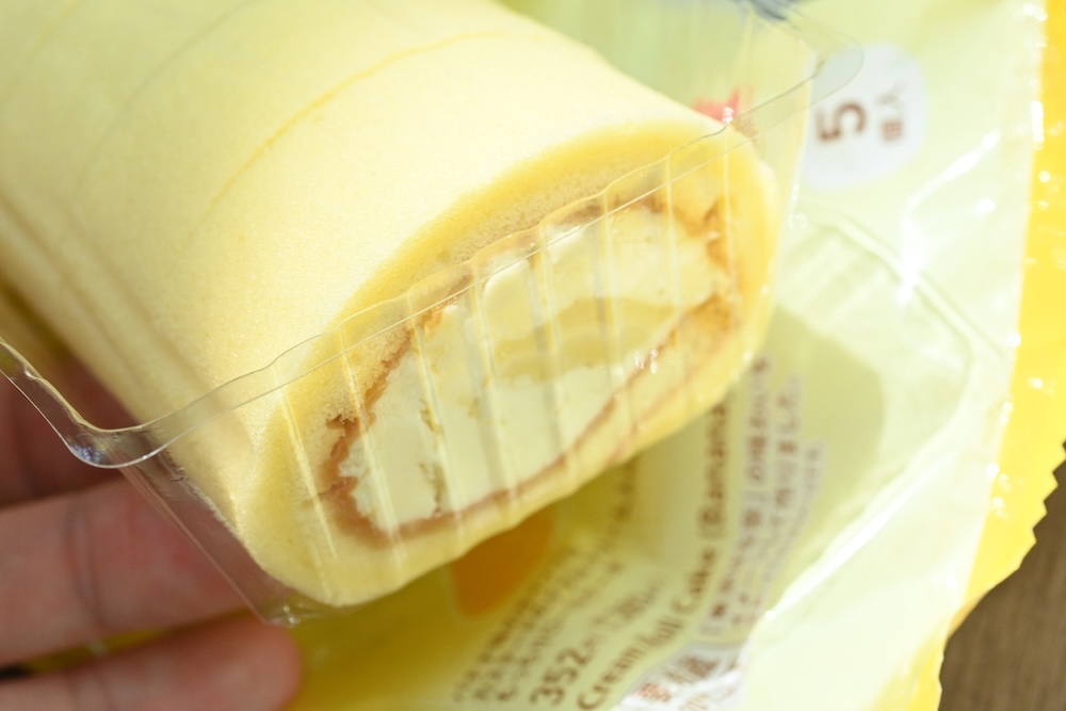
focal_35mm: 60
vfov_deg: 22.6
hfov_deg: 33.4
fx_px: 1777
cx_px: 533
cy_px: 356
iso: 3200
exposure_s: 1/200
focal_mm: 60
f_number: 13
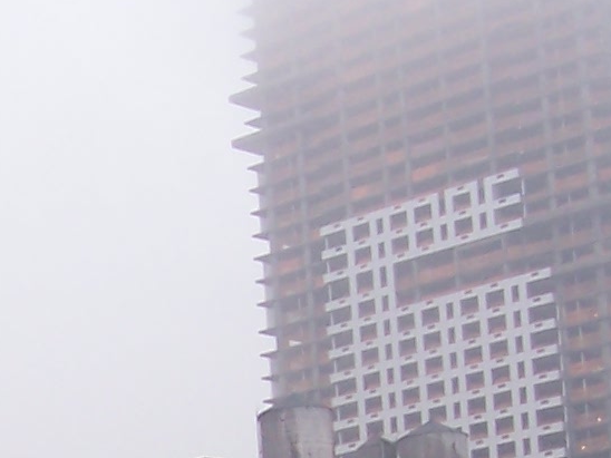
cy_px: 834
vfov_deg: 9.8
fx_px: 2524
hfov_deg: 13.5
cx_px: -97
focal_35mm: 143
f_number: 2.7
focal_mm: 5.6
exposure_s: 1/250
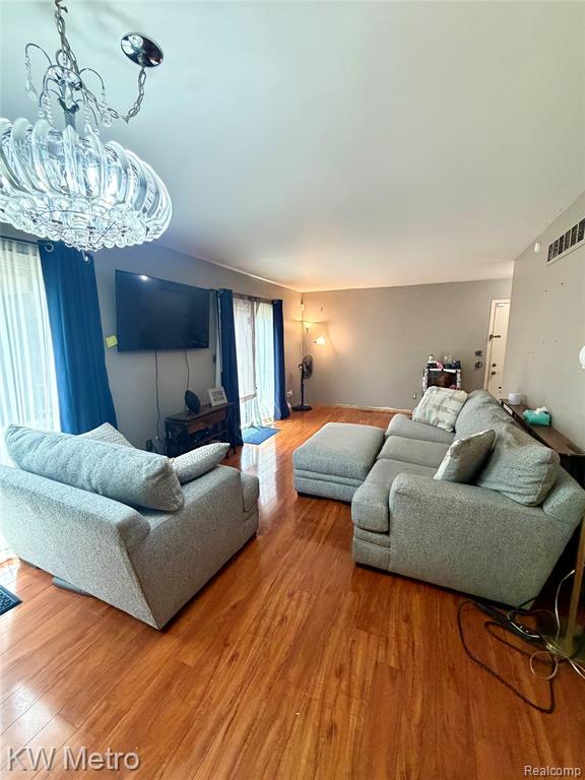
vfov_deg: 102.1
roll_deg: +0.2
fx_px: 315
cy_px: 390
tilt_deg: -9.4
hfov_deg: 85.7
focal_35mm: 14
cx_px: 292
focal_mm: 2.22
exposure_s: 1/60
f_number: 2.2
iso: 500
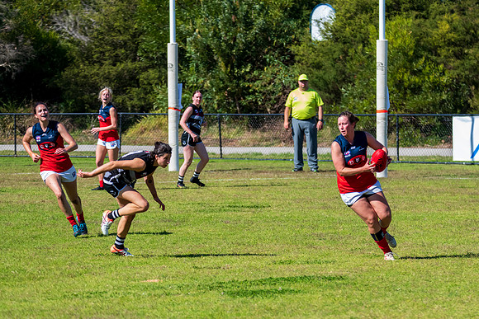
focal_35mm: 288
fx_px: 3838
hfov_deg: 7.1
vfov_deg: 4.8
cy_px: 197
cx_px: 309
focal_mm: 220
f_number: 7.1
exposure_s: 1/2000
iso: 800
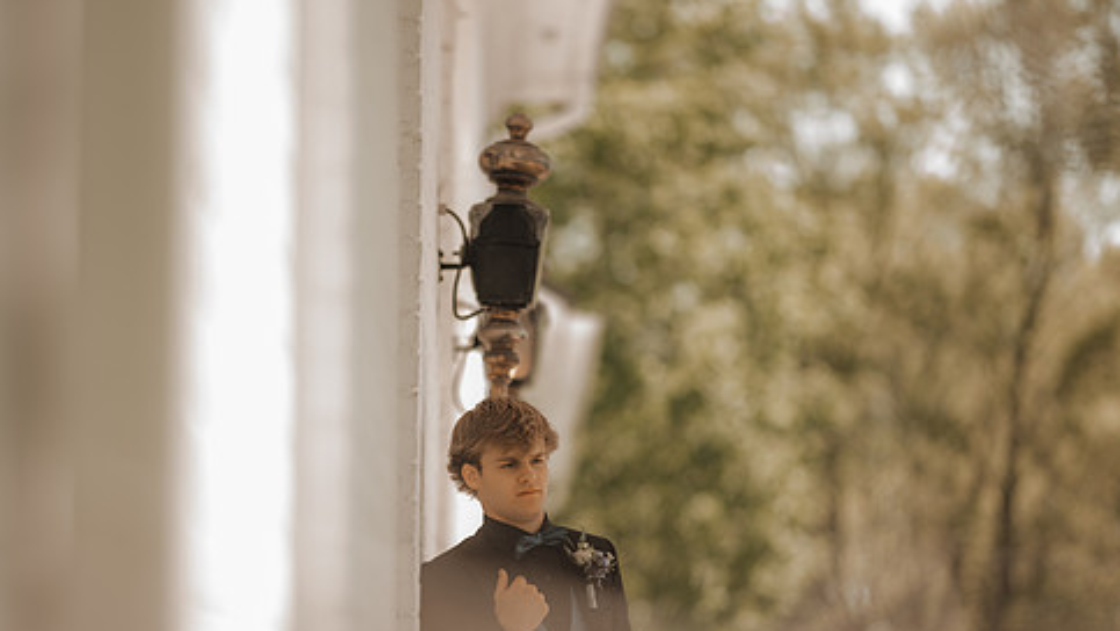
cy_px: 442
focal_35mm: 132
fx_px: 3921
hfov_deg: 16.2
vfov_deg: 9.2
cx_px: 487
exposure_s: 1/400
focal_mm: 105
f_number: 1.4
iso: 32
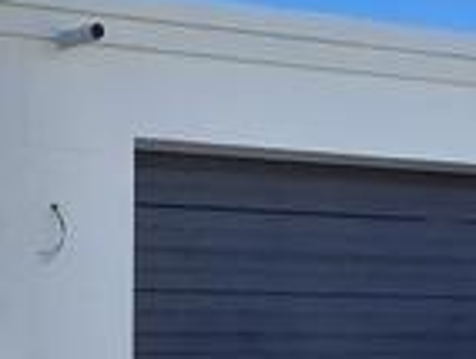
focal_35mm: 90
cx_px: -218
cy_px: 295
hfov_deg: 19.3
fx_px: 1240
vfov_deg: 16.3
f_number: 2.2
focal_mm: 1.64
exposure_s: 1/1770
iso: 40
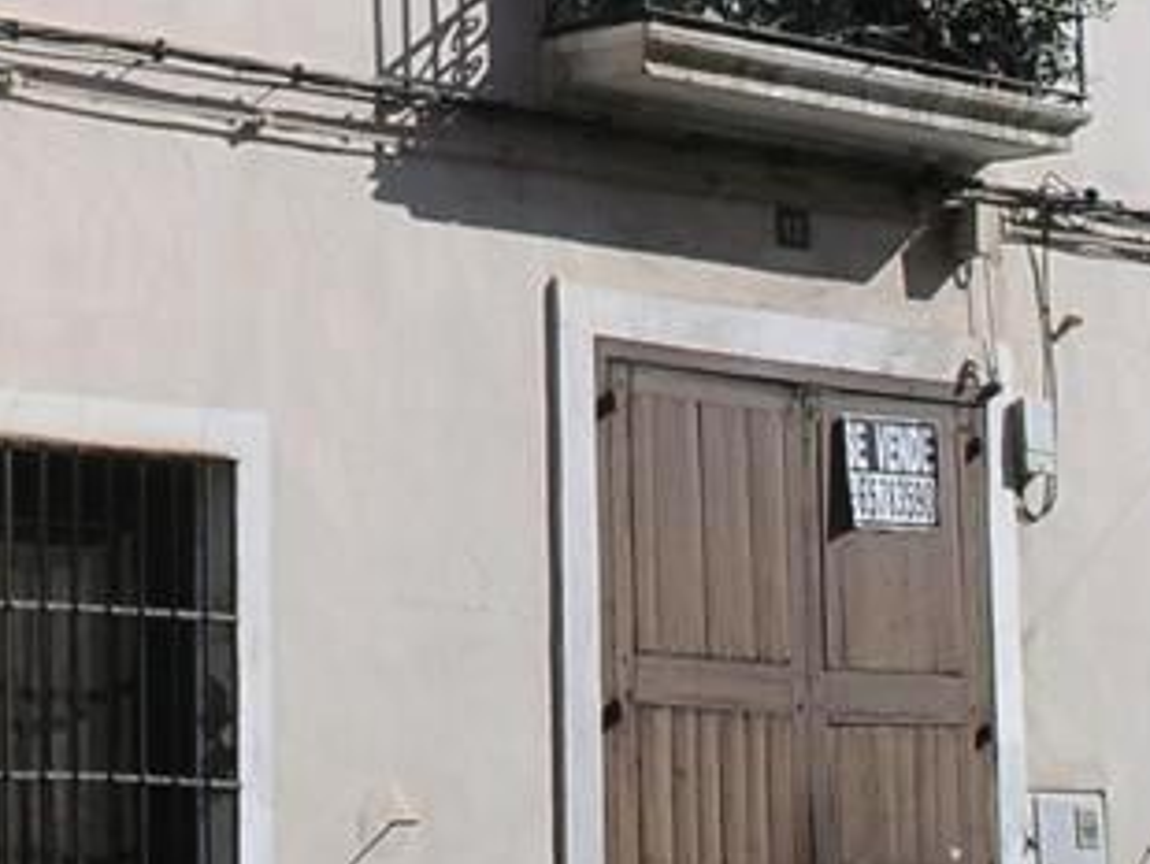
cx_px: 108
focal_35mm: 143
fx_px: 4754
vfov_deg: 10.1
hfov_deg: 13.7
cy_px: -356
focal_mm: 7.8
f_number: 5.6
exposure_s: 1/658
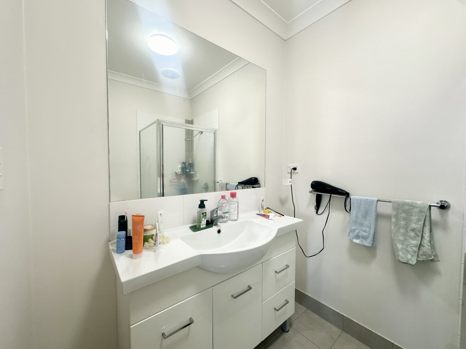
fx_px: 188
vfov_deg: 85.7
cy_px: 174
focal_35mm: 14
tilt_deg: -2.2
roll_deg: -0.5
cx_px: 233
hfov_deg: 102.1
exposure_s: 1/100
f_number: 2.2
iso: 160
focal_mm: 2.22
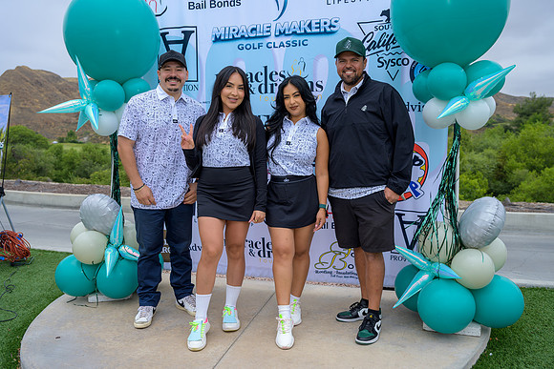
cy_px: 184
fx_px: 485
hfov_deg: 59.5
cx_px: 277
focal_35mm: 32
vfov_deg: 41.7
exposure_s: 1/200
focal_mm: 31.5
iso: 125
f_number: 4
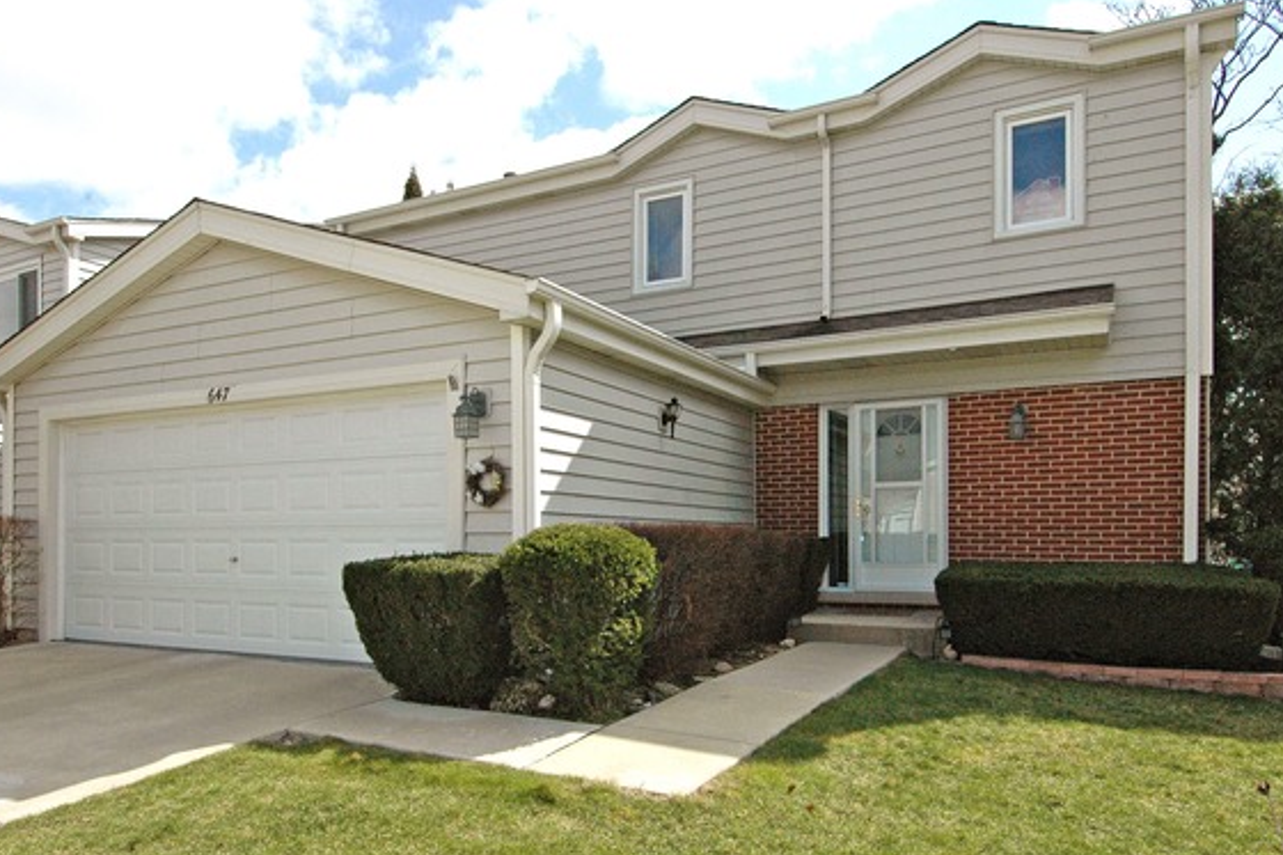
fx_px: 855
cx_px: 667
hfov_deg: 73.7
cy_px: 447
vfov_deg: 53.1
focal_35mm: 24
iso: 800
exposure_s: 1/500
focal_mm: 14
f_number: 16
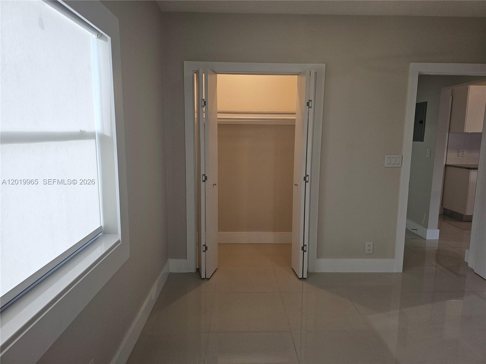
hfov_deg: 73.9
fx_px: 323
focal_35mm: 23
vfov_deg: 58.9
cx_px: 243
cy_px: 182
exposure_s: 1/120
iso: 80
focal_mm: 6.3
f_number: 1.7
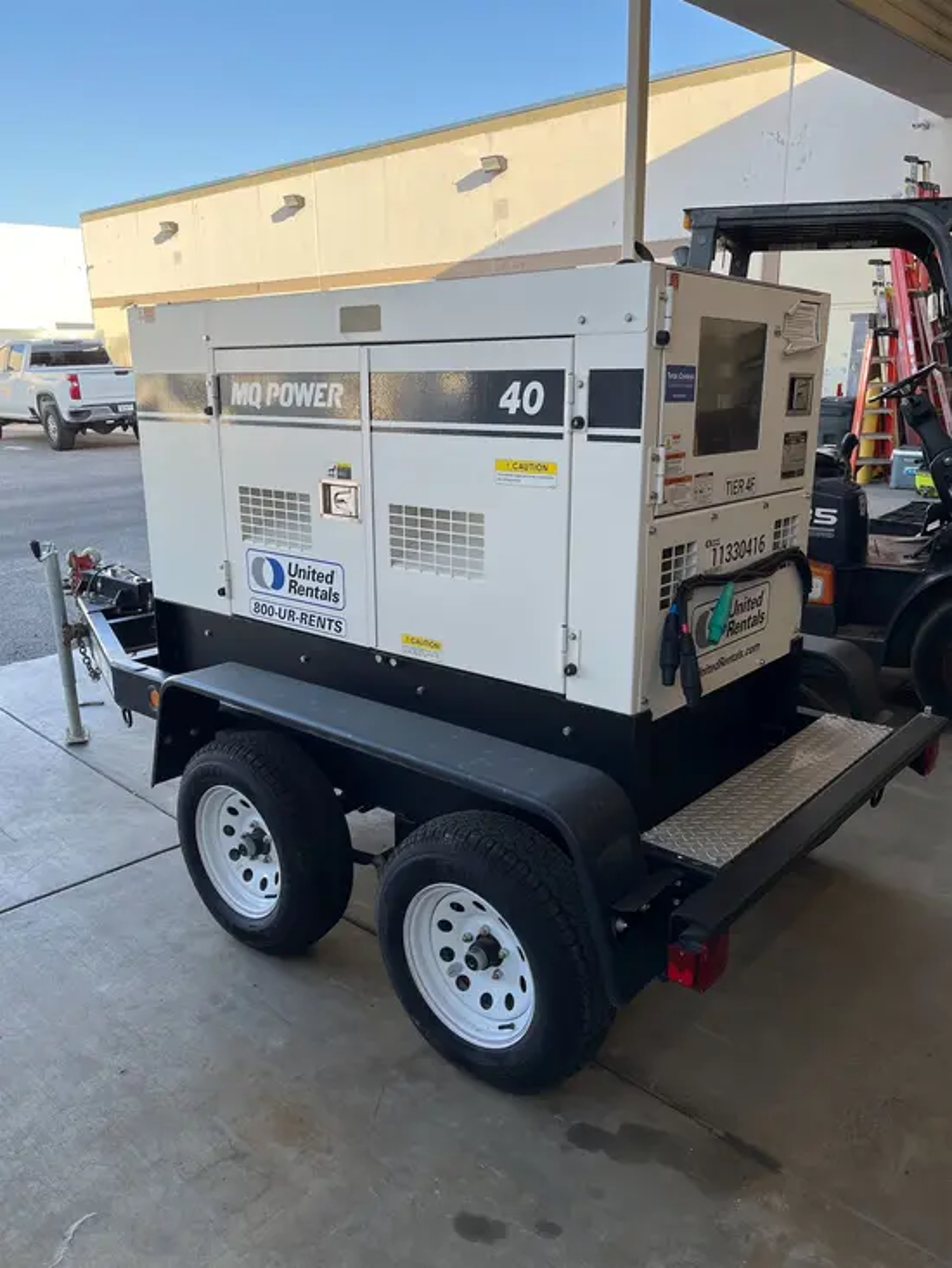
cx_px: 476
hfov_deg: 53.1
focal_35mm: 26
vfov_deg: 67.3
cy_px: 634
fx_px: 953
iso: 50
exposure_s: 1/504
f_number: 1.6
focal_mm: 5.1
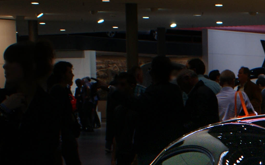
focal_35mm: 150
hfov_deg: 13.1
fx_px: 1083
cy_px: 318
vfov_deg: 8.4
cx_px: 406
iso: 100
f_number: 9
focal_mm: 26
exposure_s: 1/100
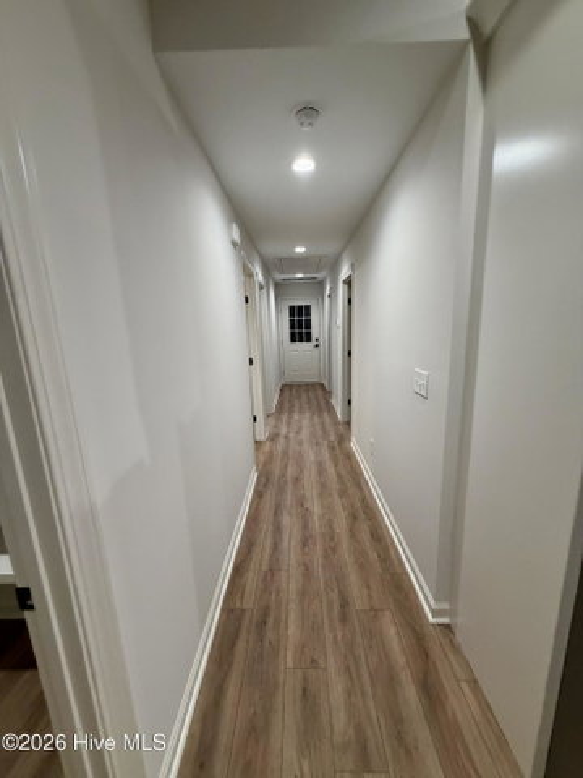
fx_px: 314
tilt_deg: -13.5
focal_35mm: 14
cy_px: 389
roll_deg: +2.1
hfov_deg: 85.7
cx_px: 292
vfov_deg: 102.1
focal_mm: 2.22
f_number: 2.2
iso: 320
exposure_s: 1/60
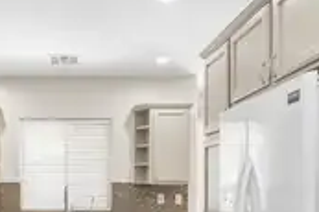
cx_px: 63
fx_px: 390
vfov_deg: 29.3
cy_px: 187
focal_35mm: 44
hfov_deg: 42.5
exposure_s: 1/2.5
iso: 400
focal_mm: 19
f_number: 8
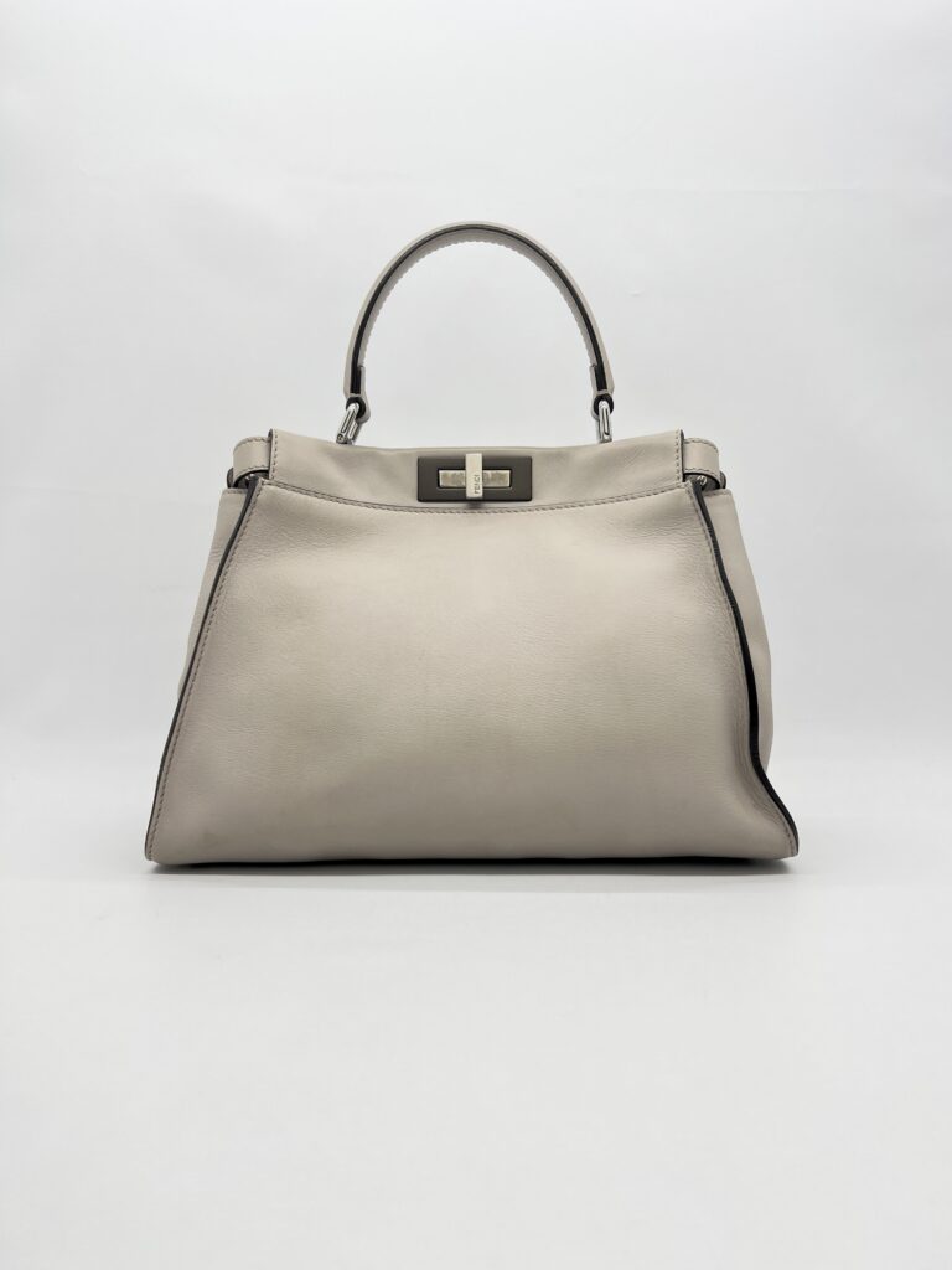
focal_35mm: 26
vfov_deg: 67.3
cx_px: 476
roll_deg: -0.2
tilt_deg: -1.8
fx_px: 953
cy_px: 635
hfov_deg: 53.1
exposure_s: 1/200
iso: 40
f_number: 1.5
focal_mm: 5.7
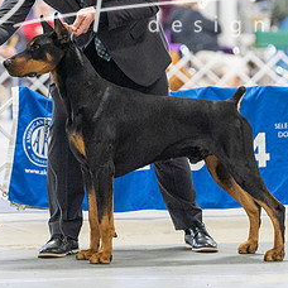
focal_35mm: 292
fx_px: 2749
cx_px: 107
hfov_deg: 6.0
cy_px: 64
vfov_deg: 6.0
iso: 6400
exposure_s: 1/320
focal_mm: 135
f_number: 2.8
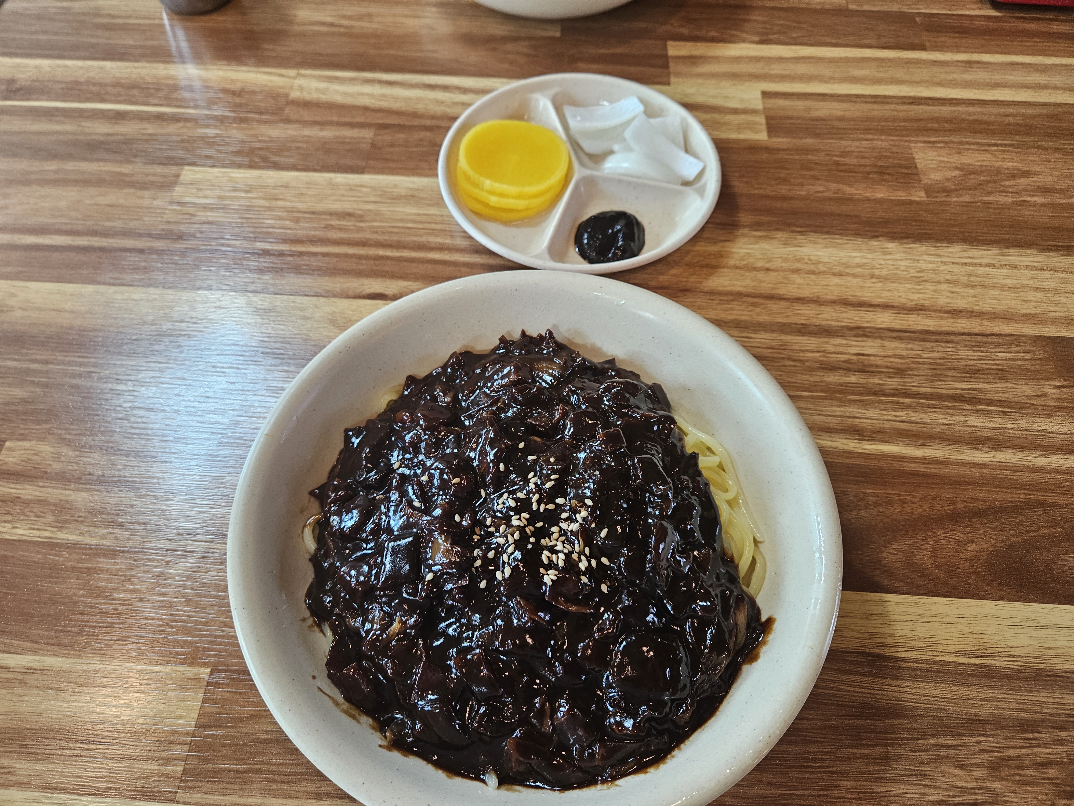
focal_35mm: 23
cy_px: 403
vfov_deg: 58.9
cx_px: 537
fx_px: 714
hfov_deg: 73.9
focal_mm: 5.4
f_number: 1.8
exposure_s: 1/120
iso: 160
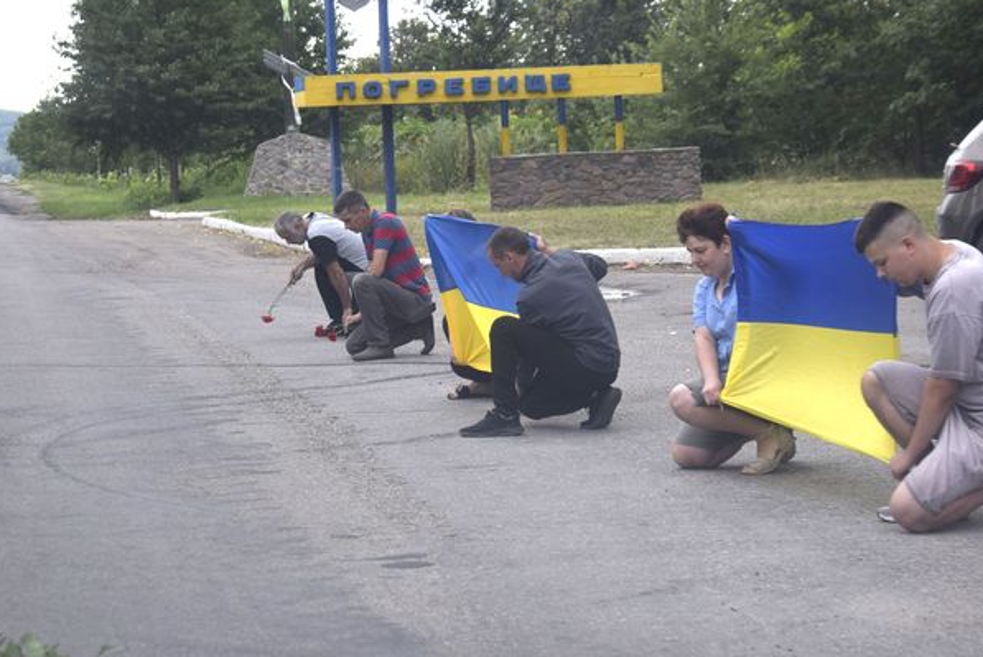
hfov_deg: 19.7
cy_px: 319
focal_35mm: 104
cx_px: 532
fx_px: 2832
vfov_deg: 13.2
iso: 200
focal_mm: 55
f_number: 5.6
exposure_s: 1/200
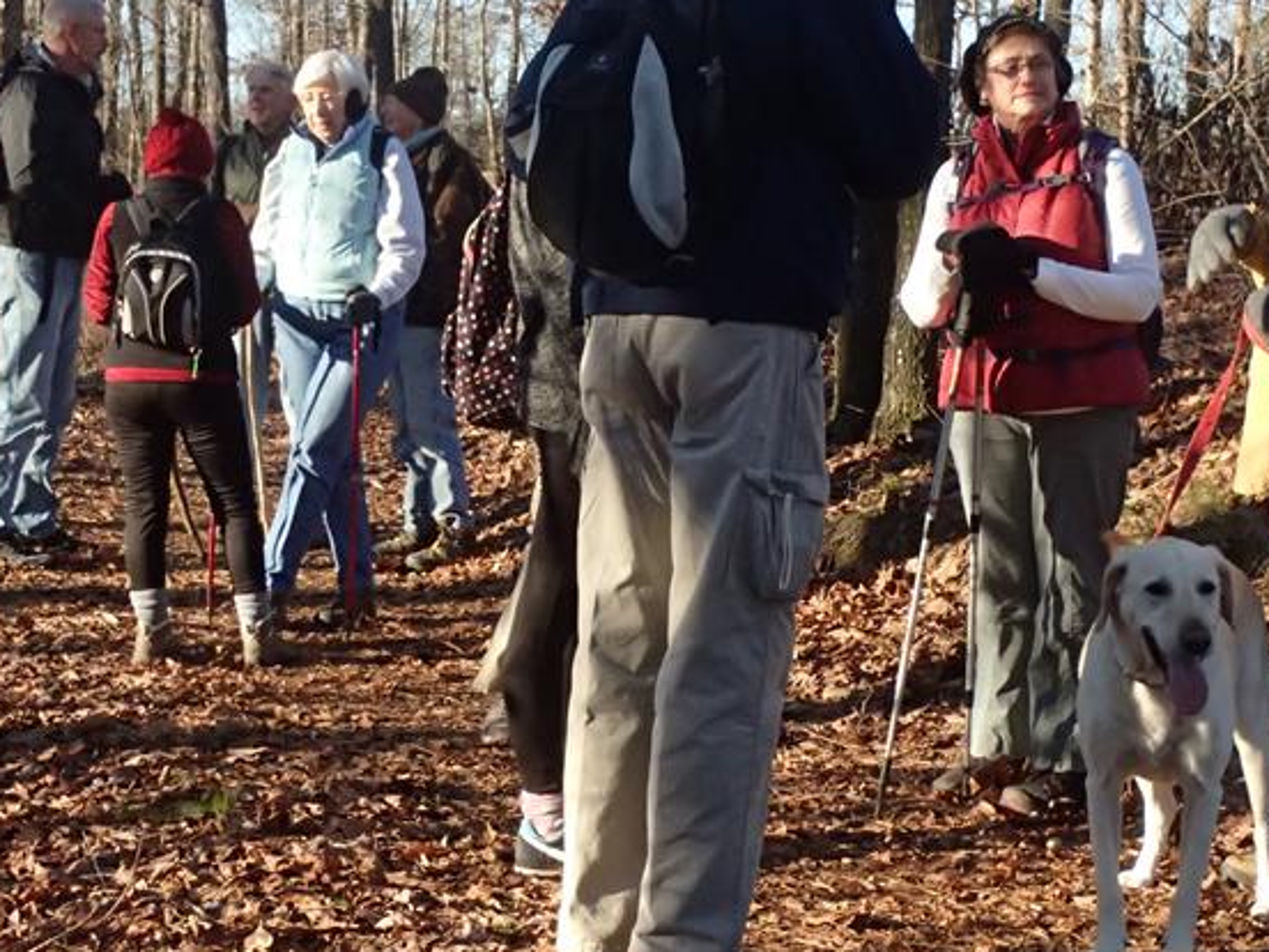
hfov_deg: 27.0
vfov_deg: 20.4
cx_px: 655
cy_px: 370
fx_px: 2639
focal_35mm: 72
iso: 800
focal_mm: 9.61
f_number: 13
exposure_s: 1/125
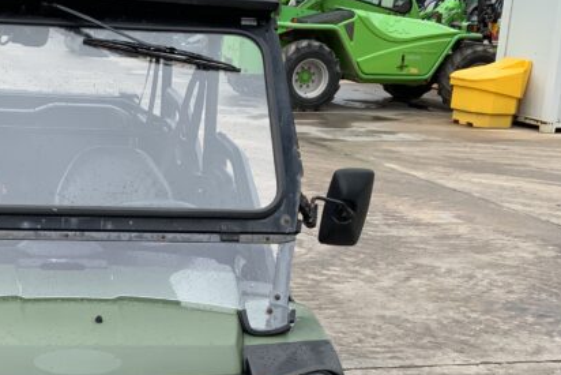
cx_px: 144
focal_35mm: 75
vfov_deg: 18.0
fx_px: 1169
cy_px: 301
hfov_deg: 26.7
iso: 16
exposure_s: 1/606
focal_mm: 3
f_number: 1.8
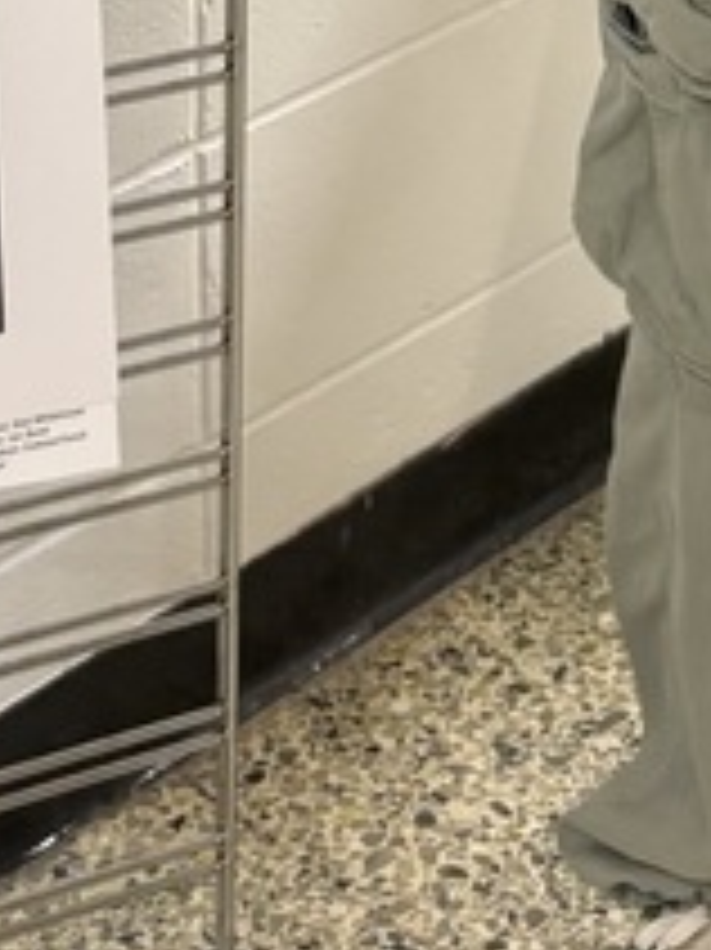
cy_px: -1022
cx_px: 238
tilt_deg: -8.3
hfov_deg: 11.7
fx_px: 3454
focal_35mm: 126
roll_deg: +0.1
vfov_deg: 13.2
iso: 125
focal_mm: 5.96
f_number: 1.6
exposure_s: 1/60
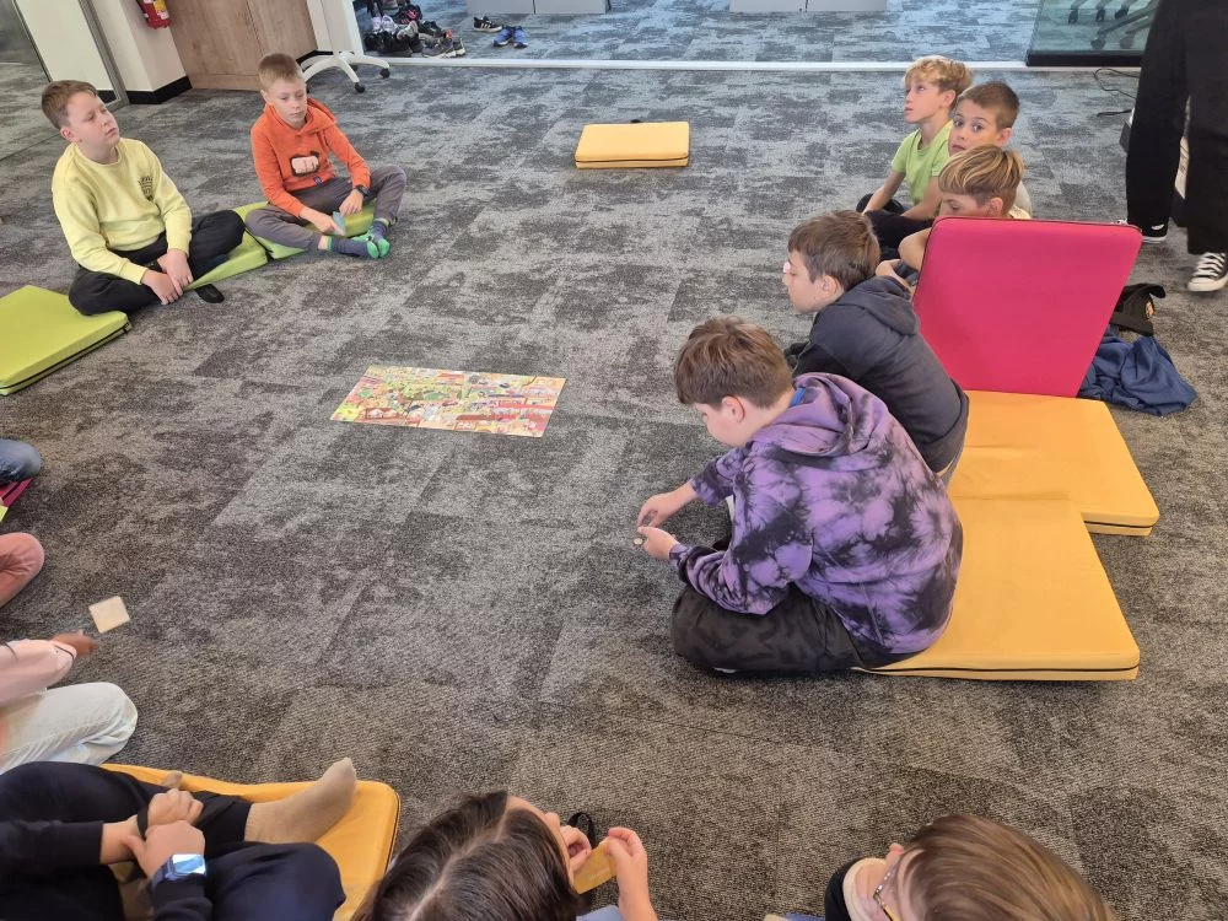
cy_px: 460
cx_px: 614
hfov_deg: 73.9
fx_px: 816
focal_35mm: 23
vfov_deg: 58.9
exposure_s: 1/100
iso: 400
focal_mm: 5.4
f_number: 1.8
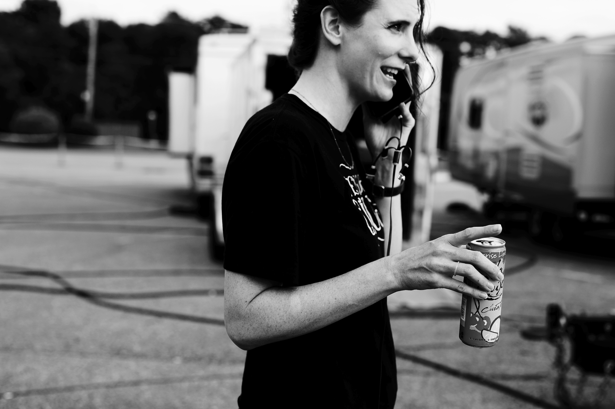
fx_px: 854
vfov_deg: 27.0
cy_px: 204
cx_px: 308
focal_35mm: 50
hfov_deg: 39.6
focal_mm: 50
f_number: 3.5
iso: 200
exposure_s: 1/320
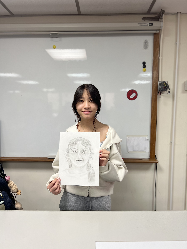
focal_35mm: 26
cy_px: 124
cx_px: 94
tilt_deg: -4.6
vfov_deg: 67.3
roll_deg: +0.0
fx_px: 187
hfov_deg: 53.1
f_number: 1.5
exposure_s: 1/100
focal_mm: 5.7
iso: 125
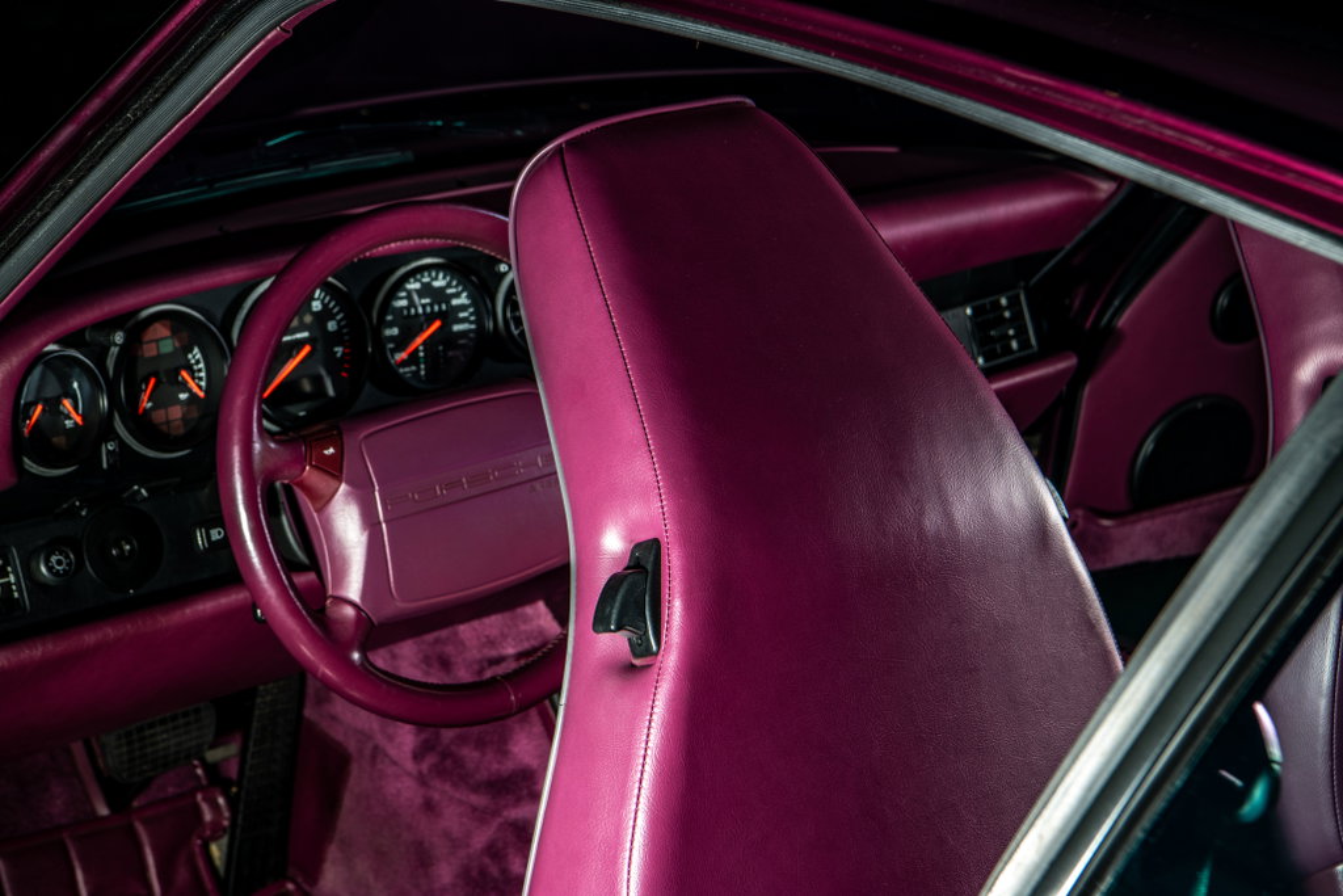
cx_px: 672
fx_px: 2612
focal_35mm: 70
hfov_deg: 28.8
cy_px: 448
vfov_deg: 19.5
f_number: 10
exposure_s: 1/100
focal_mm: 70
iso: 125
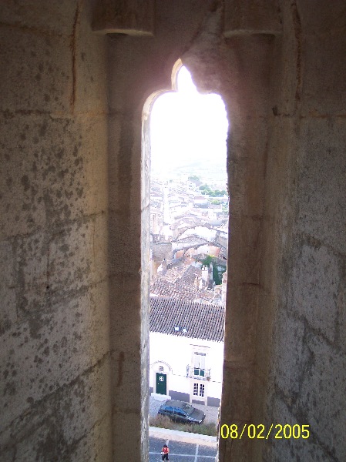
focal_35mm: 38
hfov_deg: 37.7
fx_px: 507
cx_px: 173
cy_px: 231
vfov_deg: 49.0
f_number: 2.8
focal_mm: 8
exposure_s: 1/125
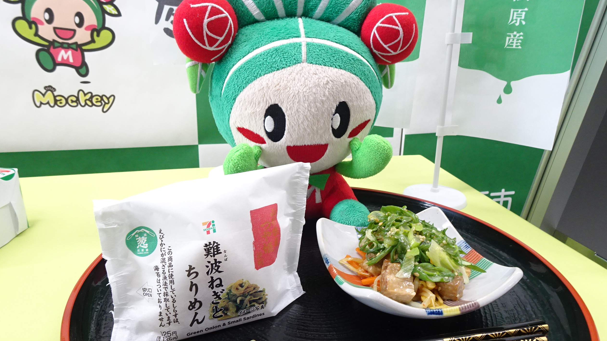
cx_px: 305
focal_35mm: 27
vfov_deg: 42.9
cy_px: 167
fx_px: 435
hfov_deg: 69.9
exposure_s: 1/30
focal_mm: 4.1
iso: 250
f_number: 3.5
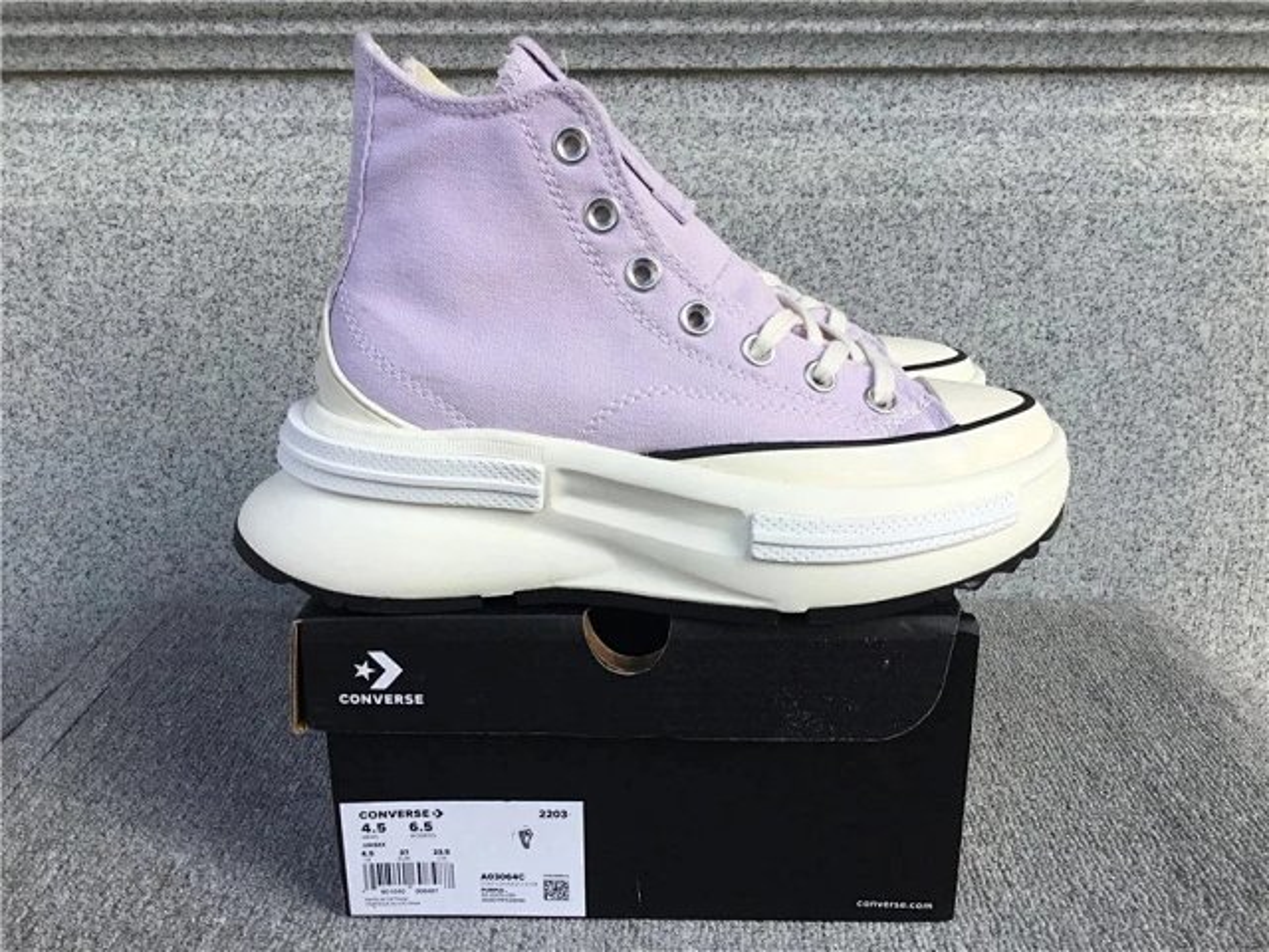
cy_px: 476
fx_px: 1136
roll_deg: +0.5
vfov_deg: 45.4
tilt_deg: -16.7
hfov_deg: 58.4
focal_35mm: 31
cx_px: 634
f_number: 2.4
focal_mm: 3.3
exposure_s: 1/590
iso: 25
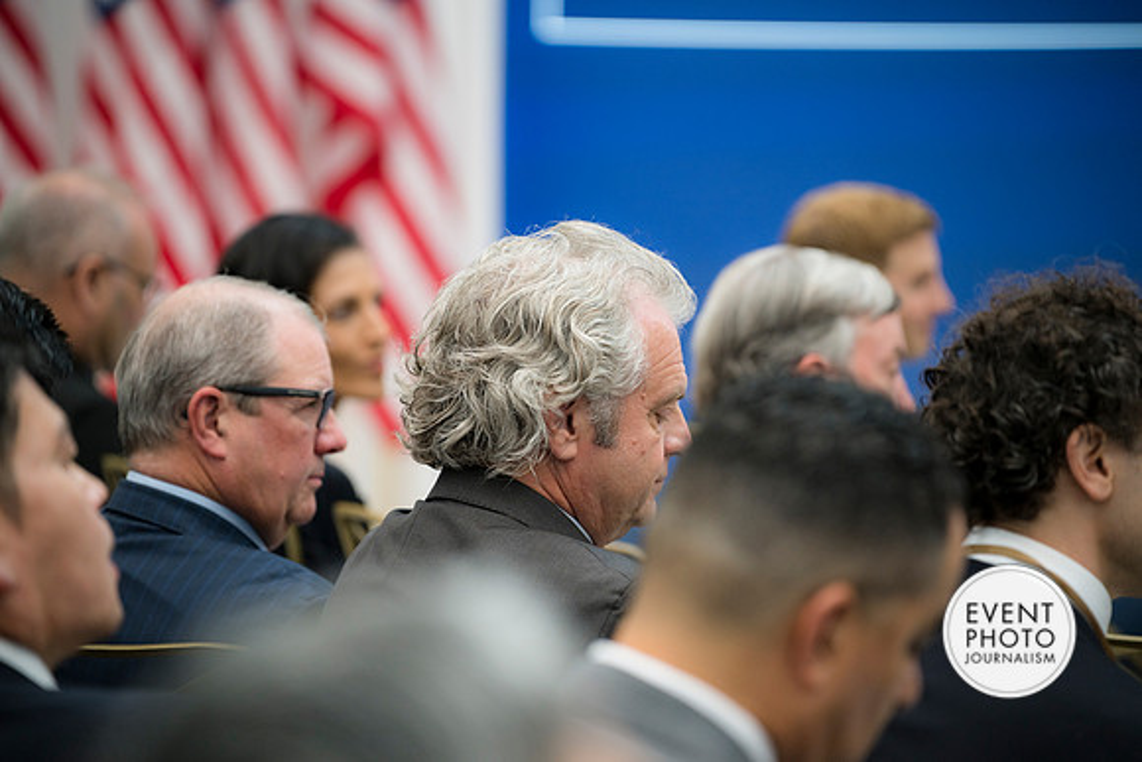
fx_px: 4759
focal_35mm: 150
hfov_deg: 13.7
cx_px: 571
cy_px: 381
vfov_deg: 9.2
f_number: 2.8
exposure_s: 1/200
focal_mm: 150
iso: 450
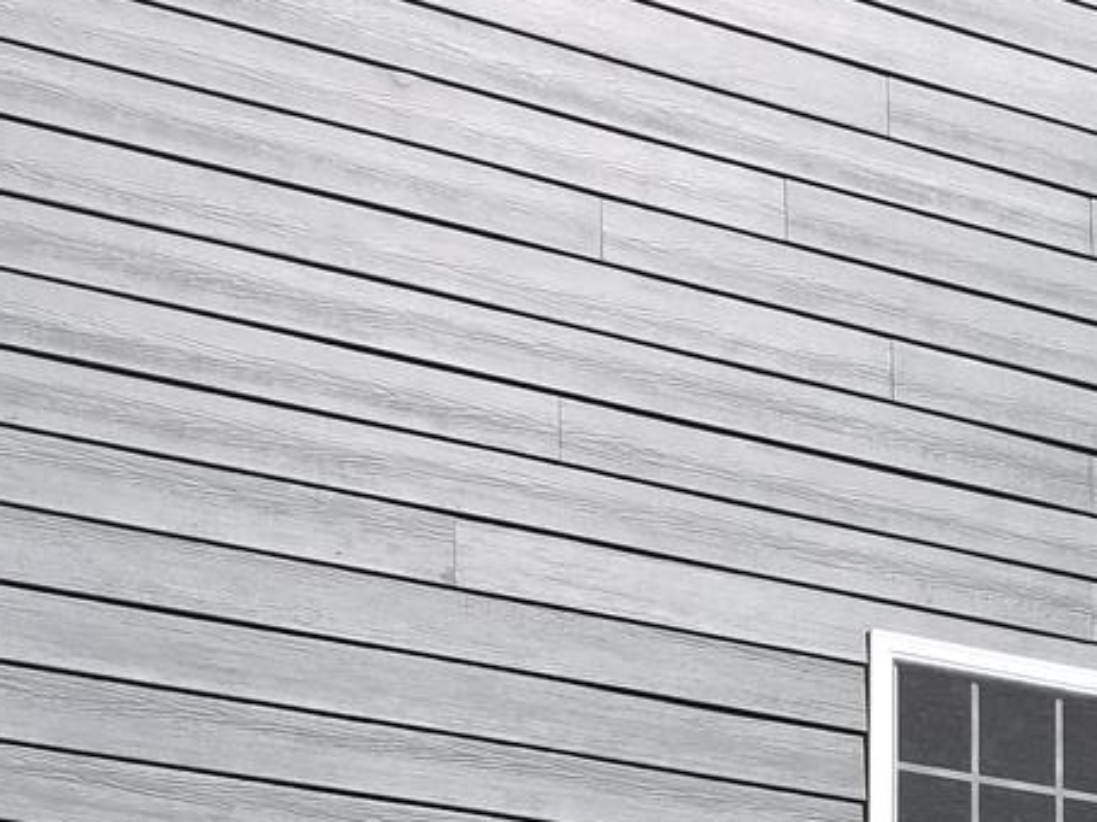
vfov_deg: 12.0
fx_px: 3707
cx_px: 1625
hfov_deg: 15.6
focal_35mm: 117
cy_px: 1278
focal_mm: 4.25
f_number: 1.7
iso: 50
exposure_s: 1/2568
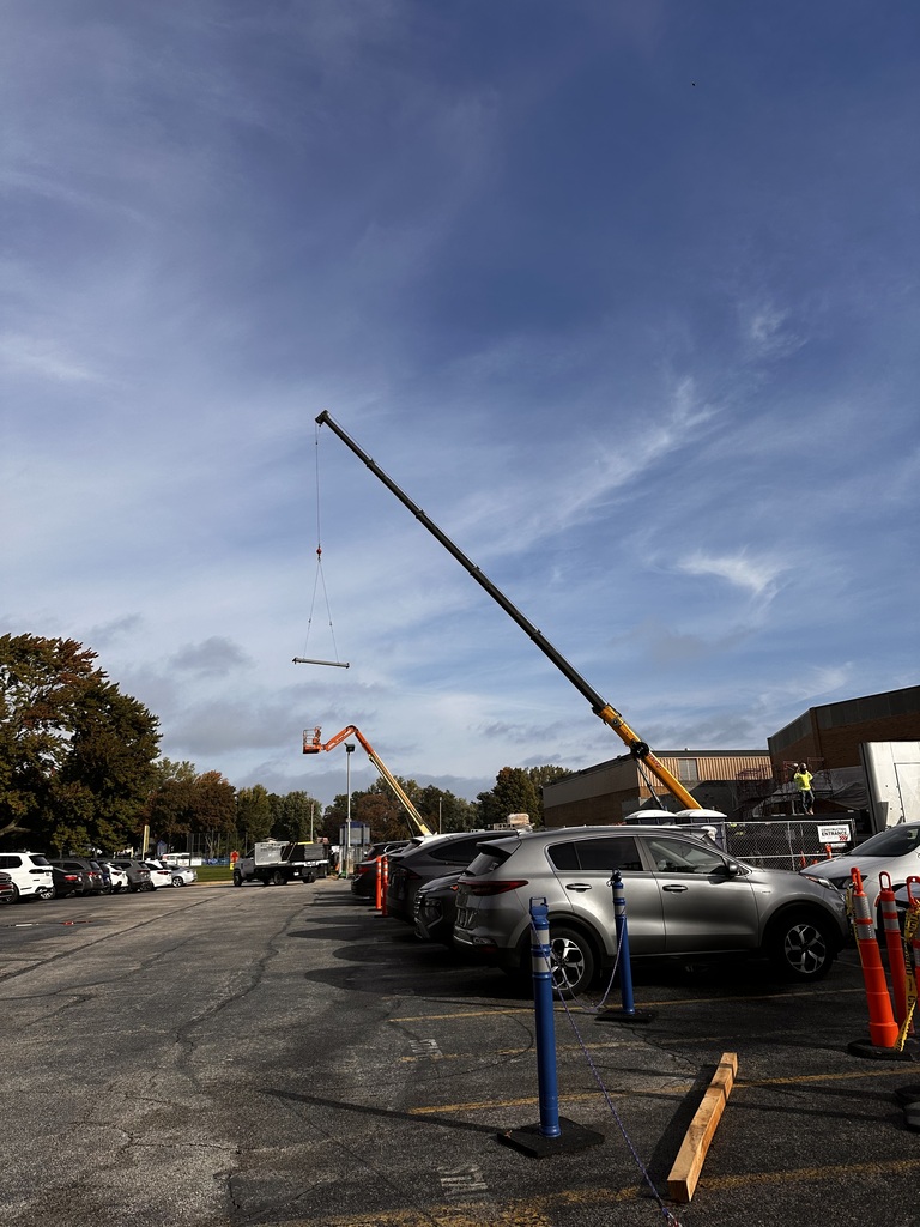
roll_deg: +1.4
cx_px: 460
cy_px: 614
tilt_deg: +18.2
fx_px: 850
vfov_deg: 71.6
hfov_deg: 56.8
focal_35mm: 24
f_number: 1.78
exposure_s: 1/7042
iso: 80
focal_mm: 6.86
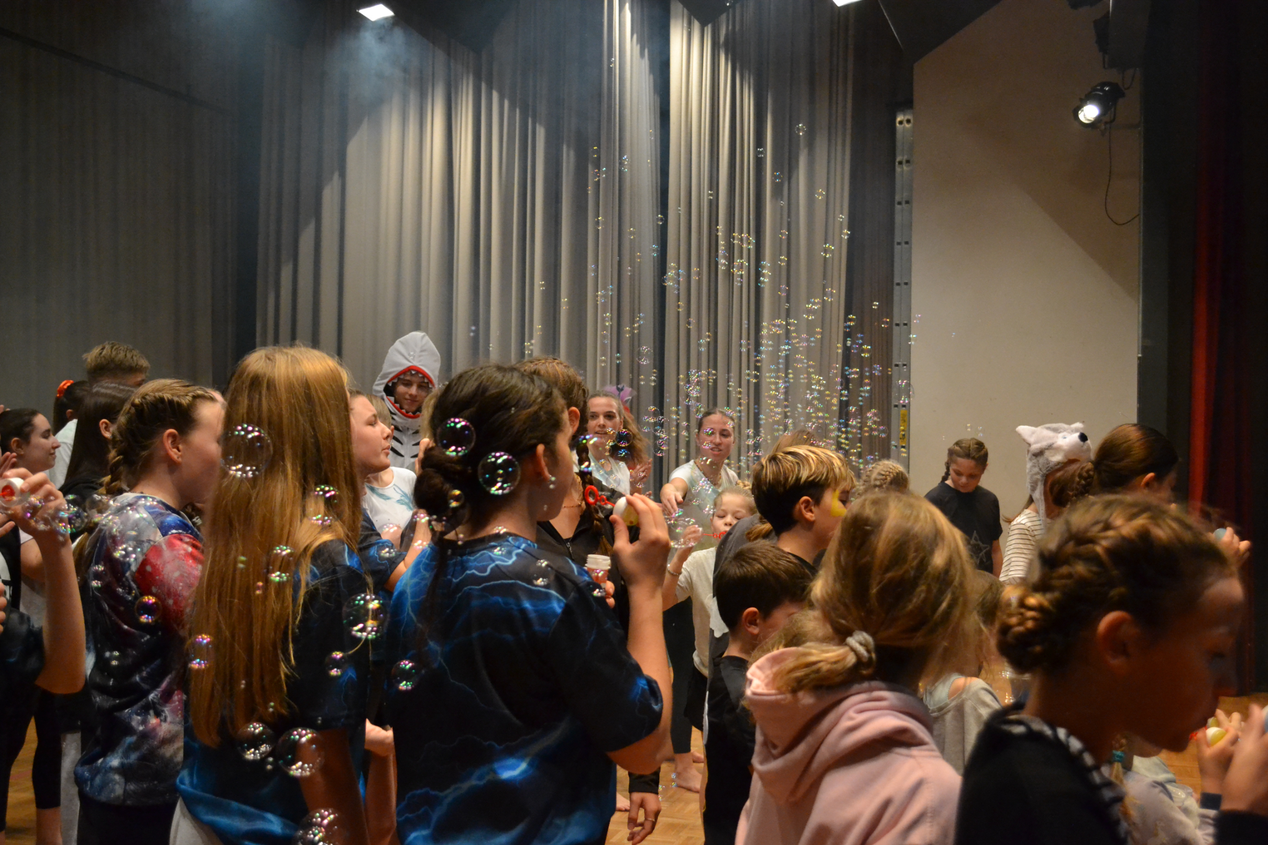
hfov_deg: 49.6
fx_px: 1373
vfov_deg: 34.2
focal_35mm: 39
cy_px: 422
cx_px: 634
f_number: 4.2
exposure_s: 1/500
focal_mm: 26
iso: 2800
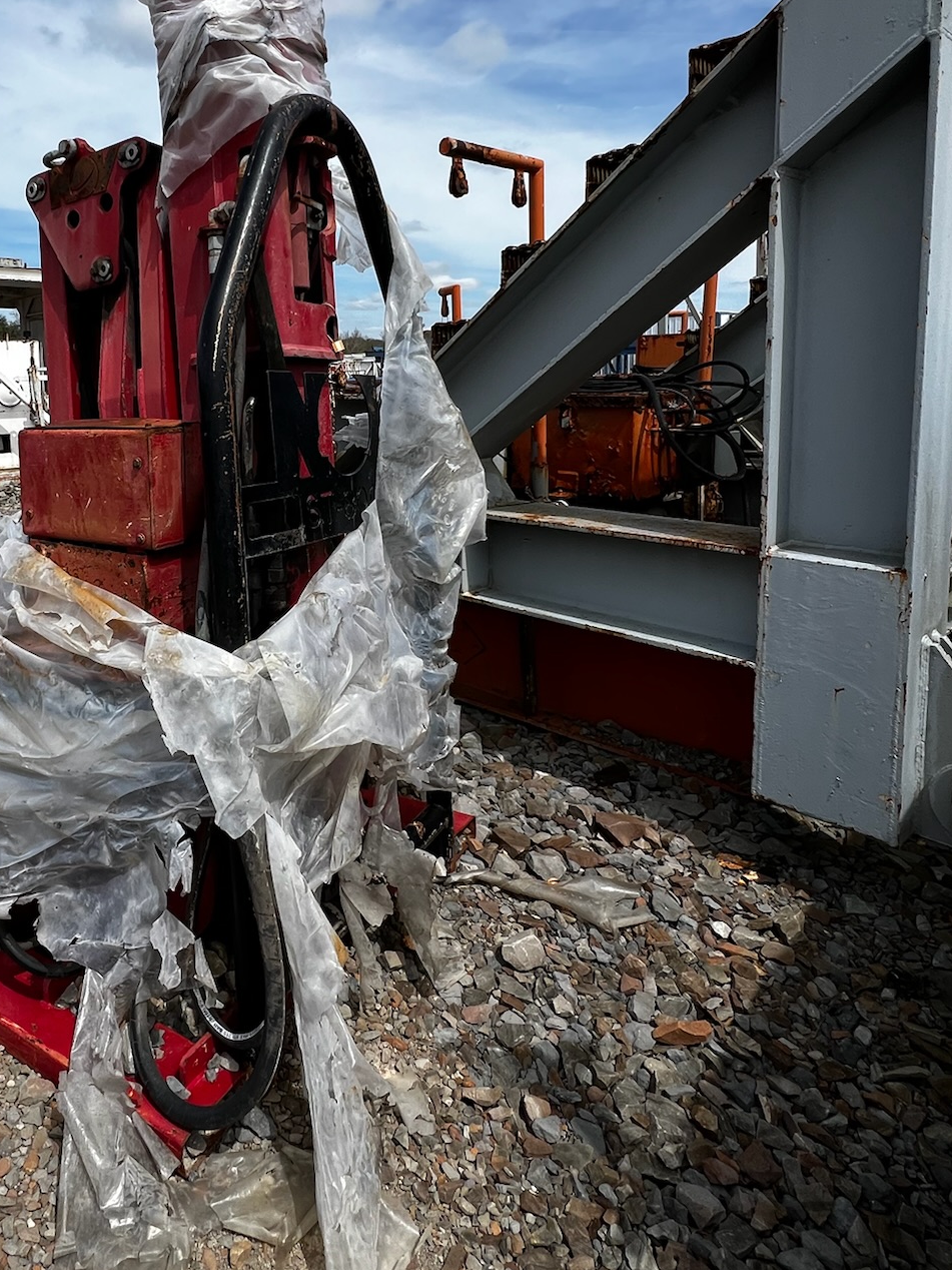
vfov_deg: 77.2
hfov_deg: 60.2
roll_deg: -0.1
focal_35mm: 21
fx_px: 770
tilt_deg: -6.1
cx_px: 243
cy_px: 457
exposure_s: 1/1876
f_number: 1.8
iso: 32
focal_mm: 1.57
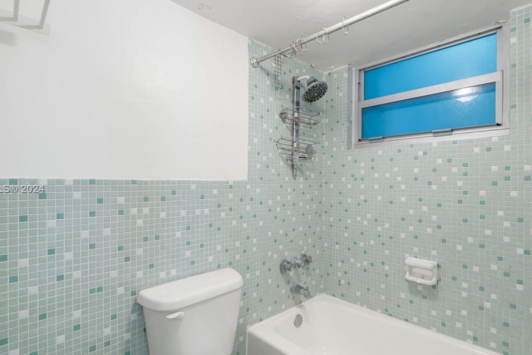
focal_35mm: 18
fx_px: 266
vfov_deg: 67.3
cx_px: 284
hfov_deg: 89.9
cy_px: 190
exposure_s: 1/4
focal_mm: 12
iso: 200
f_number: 8
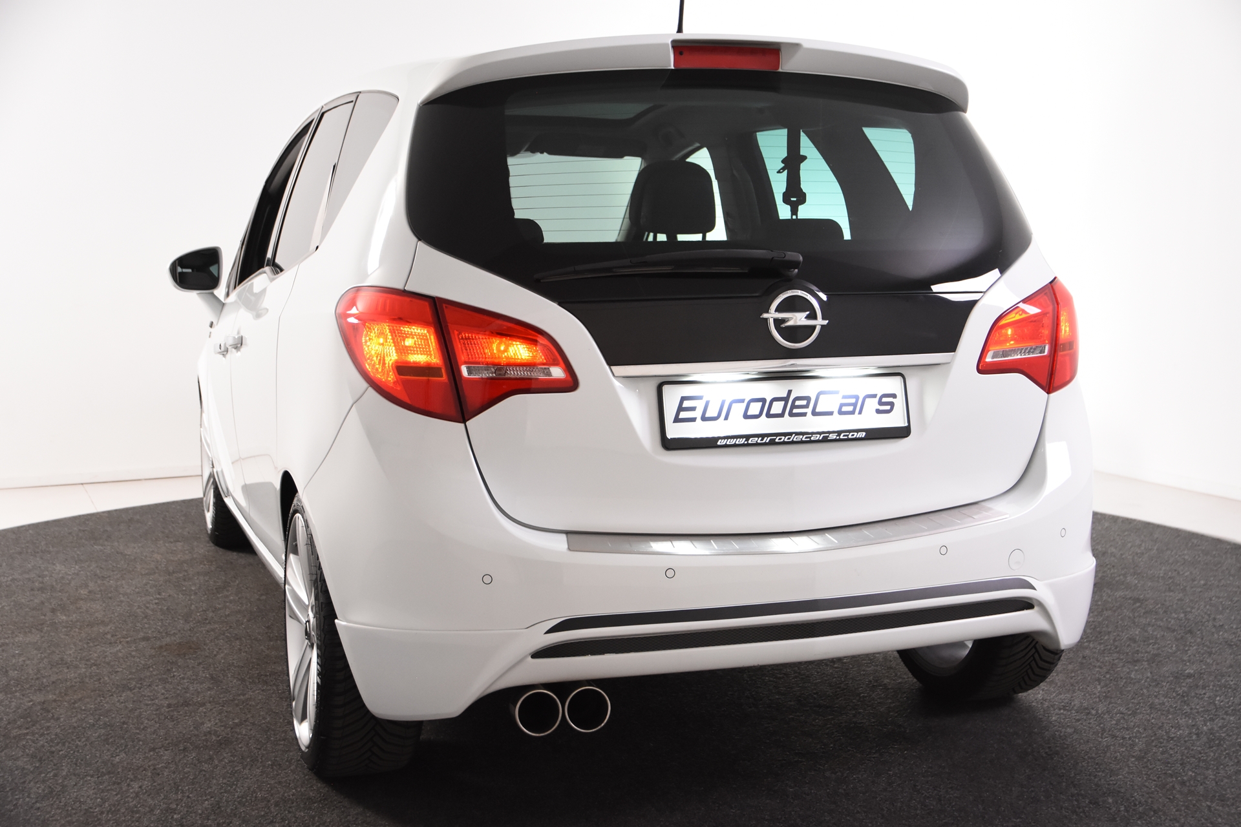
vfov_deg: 28.9
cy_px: 414
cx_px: 620
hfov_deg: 42.3
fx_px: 1603
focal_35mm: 46
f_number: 4.5
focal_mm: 31
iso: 1600
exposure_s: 1/80
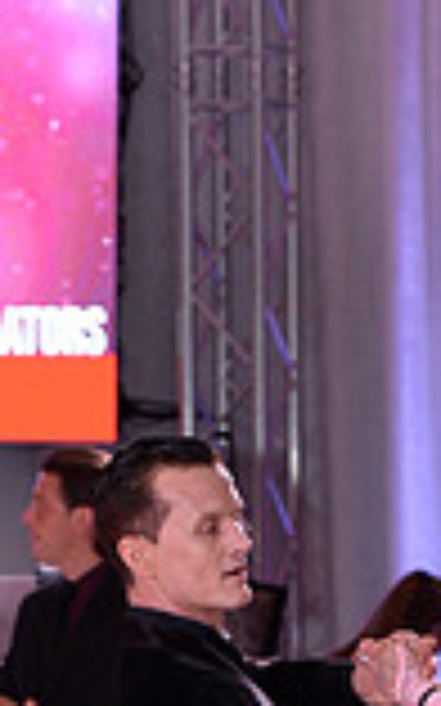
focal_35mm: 384
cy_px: 1048
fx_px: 7391
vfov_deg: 5.4
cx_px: 452
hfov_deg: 3.4
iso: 2000
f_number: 5
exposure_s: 1/250
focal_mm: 102
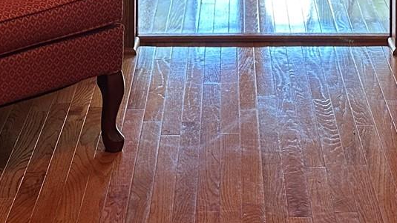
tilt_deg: -6.2
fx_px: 1053
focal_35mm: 100
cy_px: -244
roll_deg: -0.3
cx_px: 277
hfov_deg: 21.2
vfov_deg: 10.9
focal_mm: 6.86
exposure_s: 1/120
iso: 160
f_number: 1.78
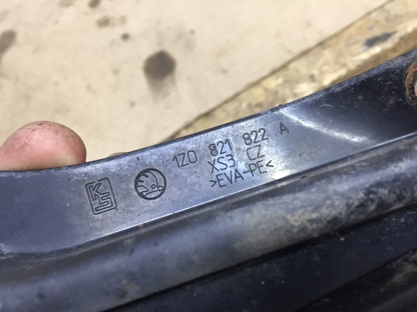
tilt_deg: -60.4
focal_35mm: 29
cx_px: 208
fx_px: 349
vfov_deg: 48.2
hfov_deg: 61.7
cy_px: 156
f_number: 2.2
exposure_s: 1/33
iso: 125
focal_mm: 4.15
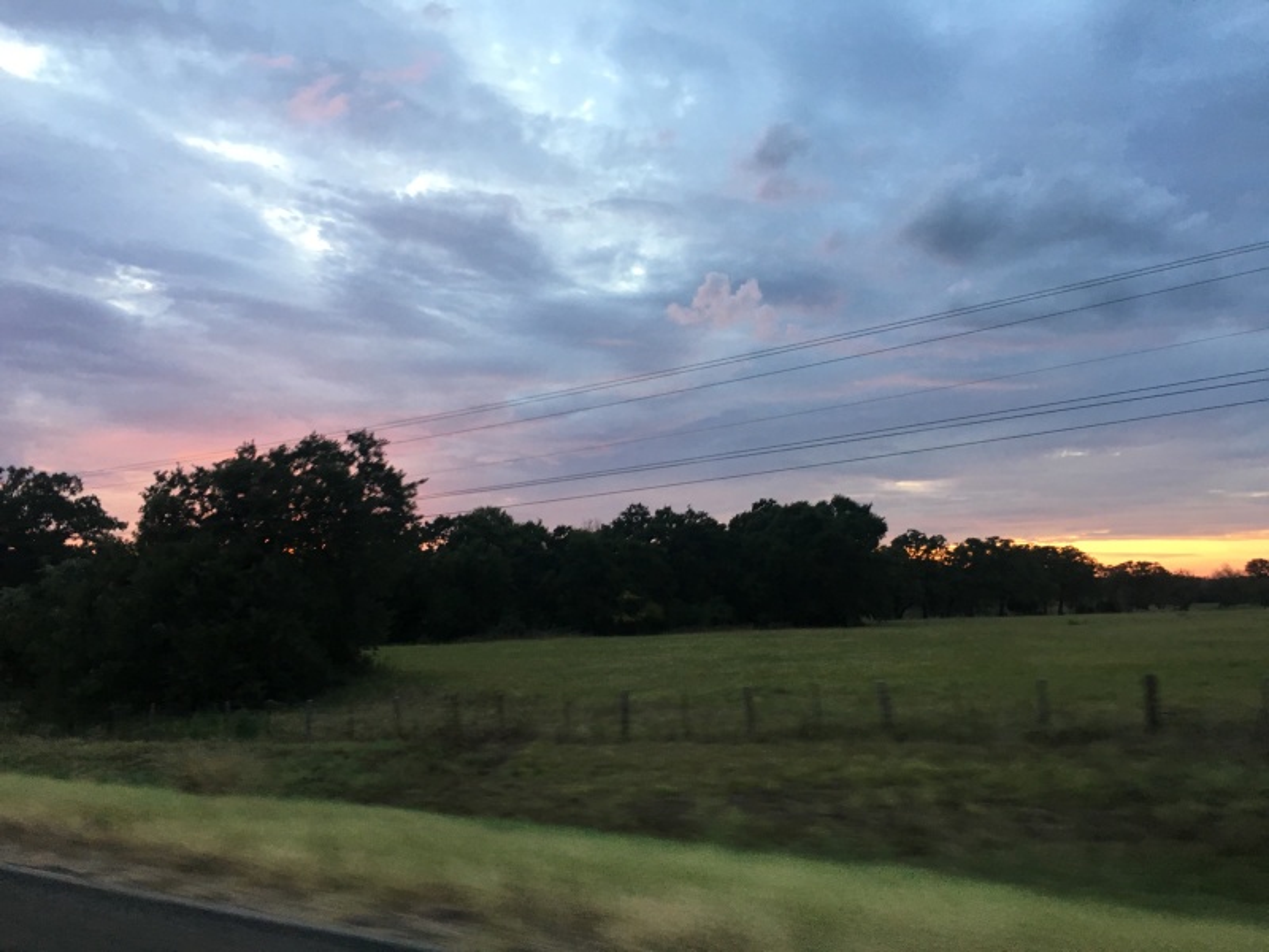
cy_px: 476
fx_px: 1063
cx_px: 634
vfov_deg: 48.2
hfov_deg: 61.7
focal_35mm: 29
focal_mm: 4.15
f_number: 2.2
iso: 40
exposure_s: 1/30
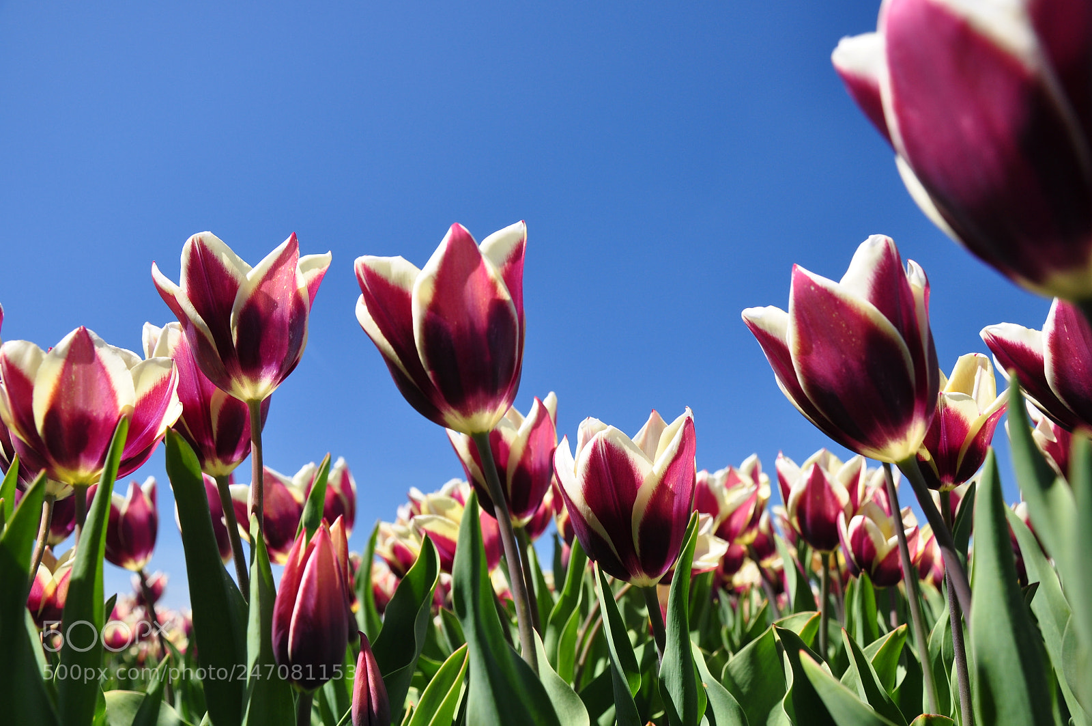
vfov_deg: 41.6
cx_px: 546
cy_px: 363
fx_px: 954
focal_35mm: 32
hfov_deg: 59.5
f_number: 7.1
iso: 200
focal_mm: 21
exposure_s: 1/200
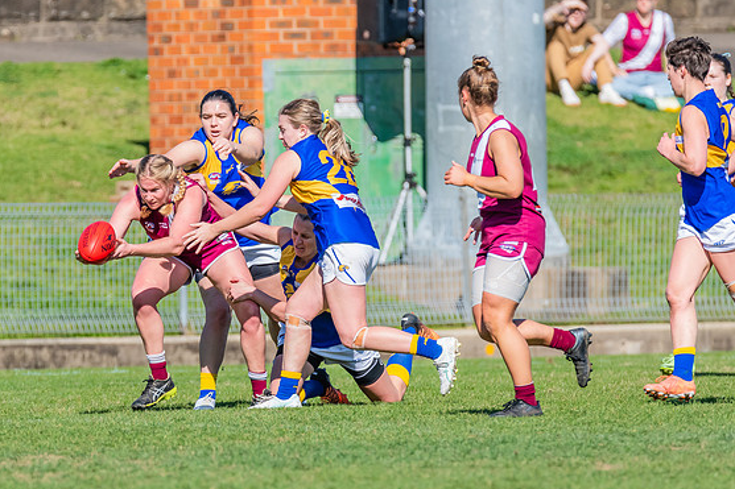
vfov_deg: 1.9
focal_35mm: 730
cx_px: 244
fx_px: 14899
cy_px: 209
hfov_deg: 2.8
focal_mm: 500
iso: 800
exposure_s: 1/1600
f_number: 9
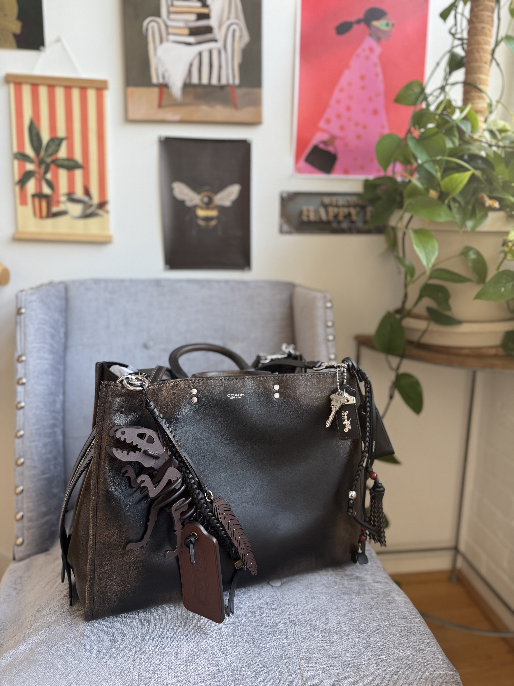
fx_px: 475
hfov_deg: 56.8
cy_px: 343
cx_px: 257
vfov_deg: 71.6
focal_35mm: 24
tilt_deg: -12.0
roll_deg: -0.5
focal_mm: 6.76
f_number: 1.78
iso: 200
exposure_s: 1/121
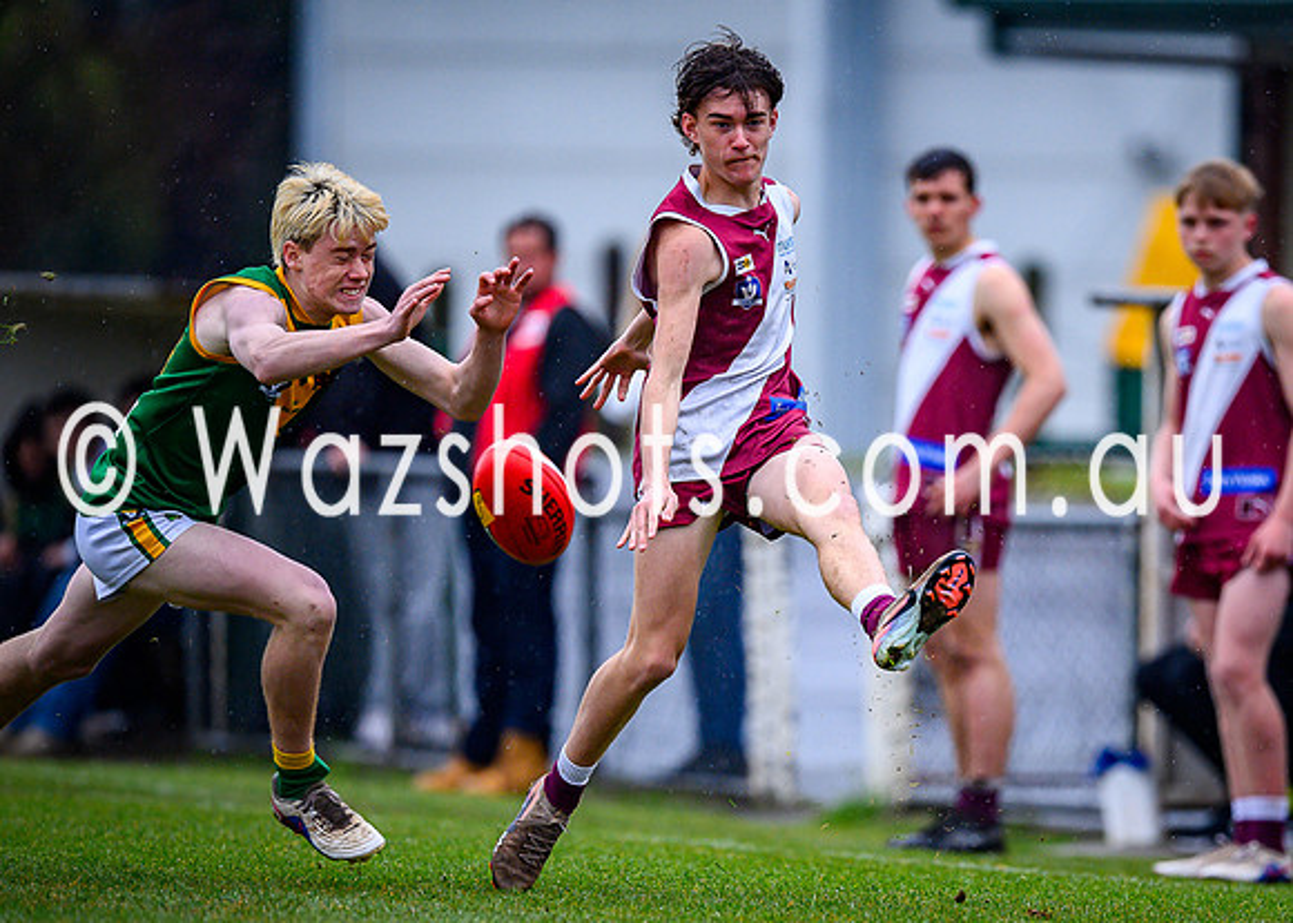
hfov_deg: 2.9
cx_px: 913
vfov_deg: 2.1
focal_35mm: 691
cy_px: 560
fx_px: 25363
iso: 1100
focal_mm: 500
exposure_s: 1/1600
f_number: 4
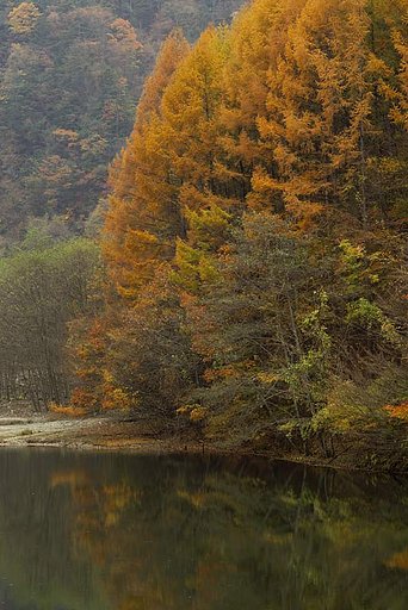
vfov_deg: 17.7
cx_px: 204
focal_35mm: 116
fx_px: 1961
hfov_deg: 11.9
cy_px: 305
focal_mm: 77
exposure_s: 1/50
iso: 200
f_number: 8
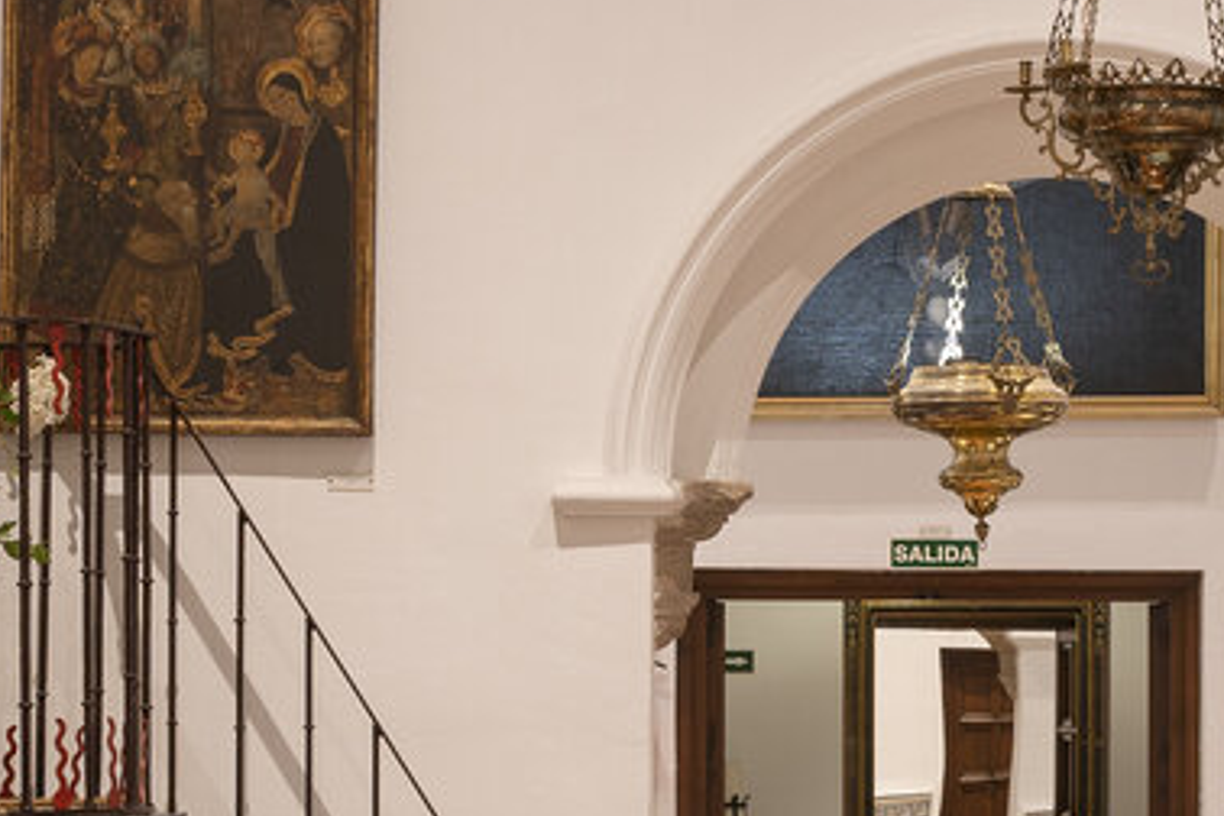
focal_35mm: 184
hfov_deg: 11.2
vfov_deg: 7.5
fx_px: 6256
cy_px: 670
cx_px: 790
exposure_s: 1.6
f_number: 9
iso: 100
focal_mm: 35
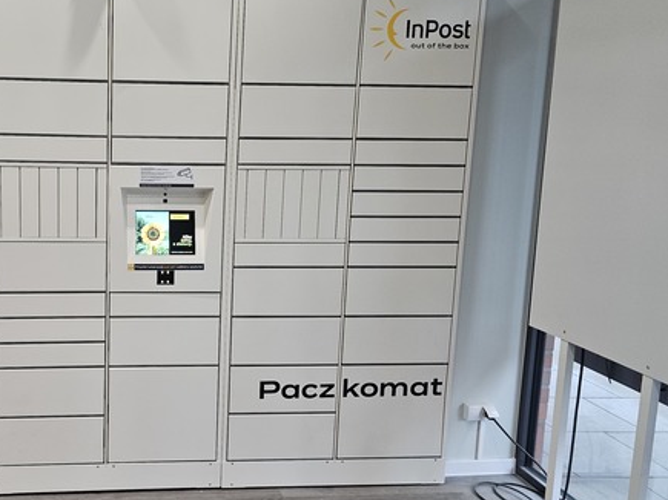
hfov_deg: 47.5
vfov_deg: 38.6
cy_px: 232
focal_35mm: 37
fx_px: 714
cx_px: 135
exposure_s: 1/53
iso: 80
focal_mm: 6.3
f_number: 1.7
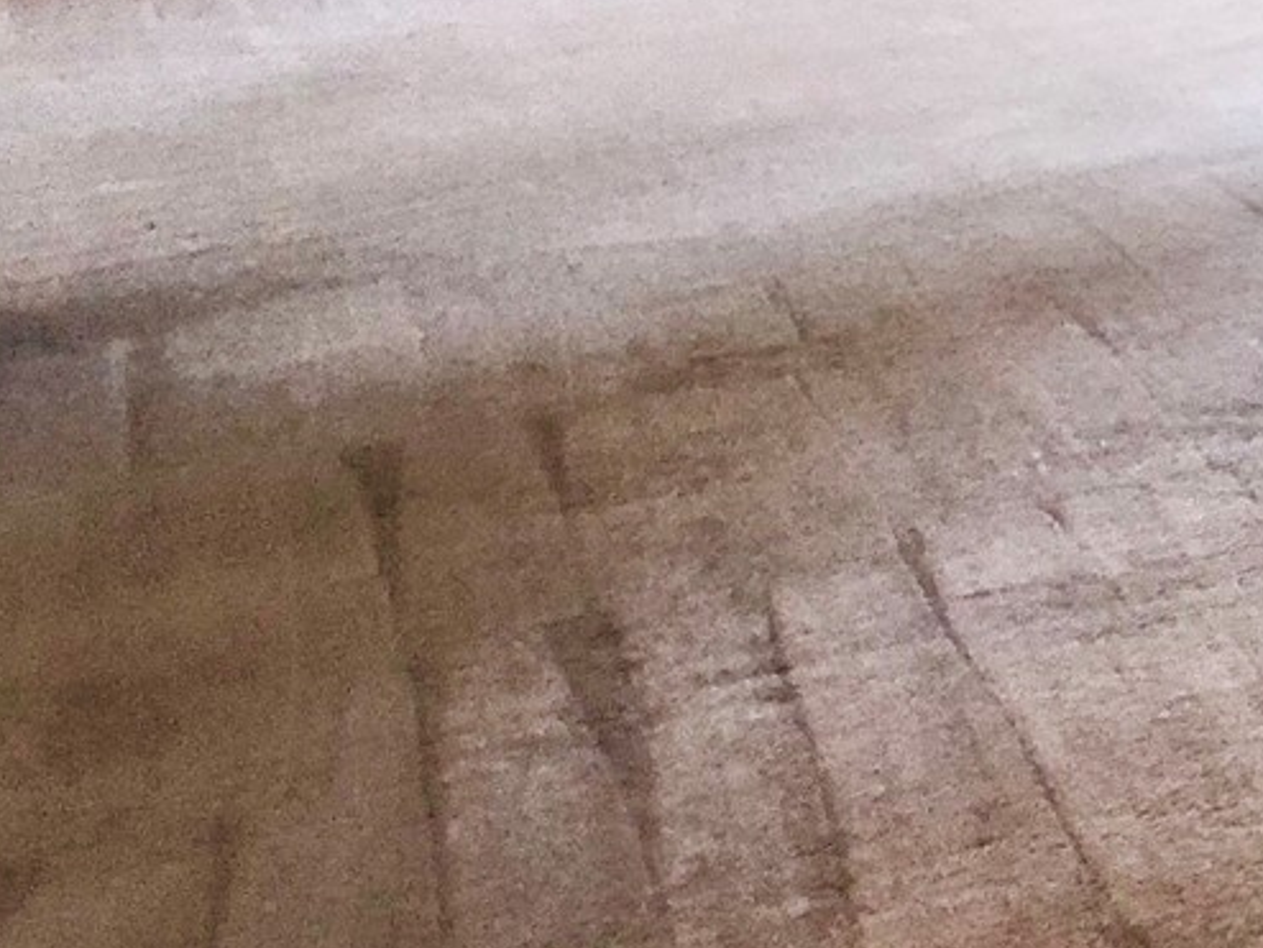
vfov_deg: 12.0
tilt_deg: -1.0
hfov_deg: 14.3
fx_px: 4234
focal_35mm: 116
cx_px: 2508
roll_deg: +0.2
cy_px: -590
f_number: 1.8
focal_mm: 4
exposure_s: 1/30
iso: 32
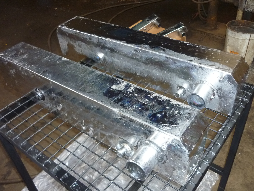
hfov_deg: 55.4
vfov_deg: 42.9
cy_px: 96
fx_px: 242
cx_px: 127
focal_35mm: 33
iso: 400
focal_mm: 5.5
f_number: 2.8
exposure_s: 1/30
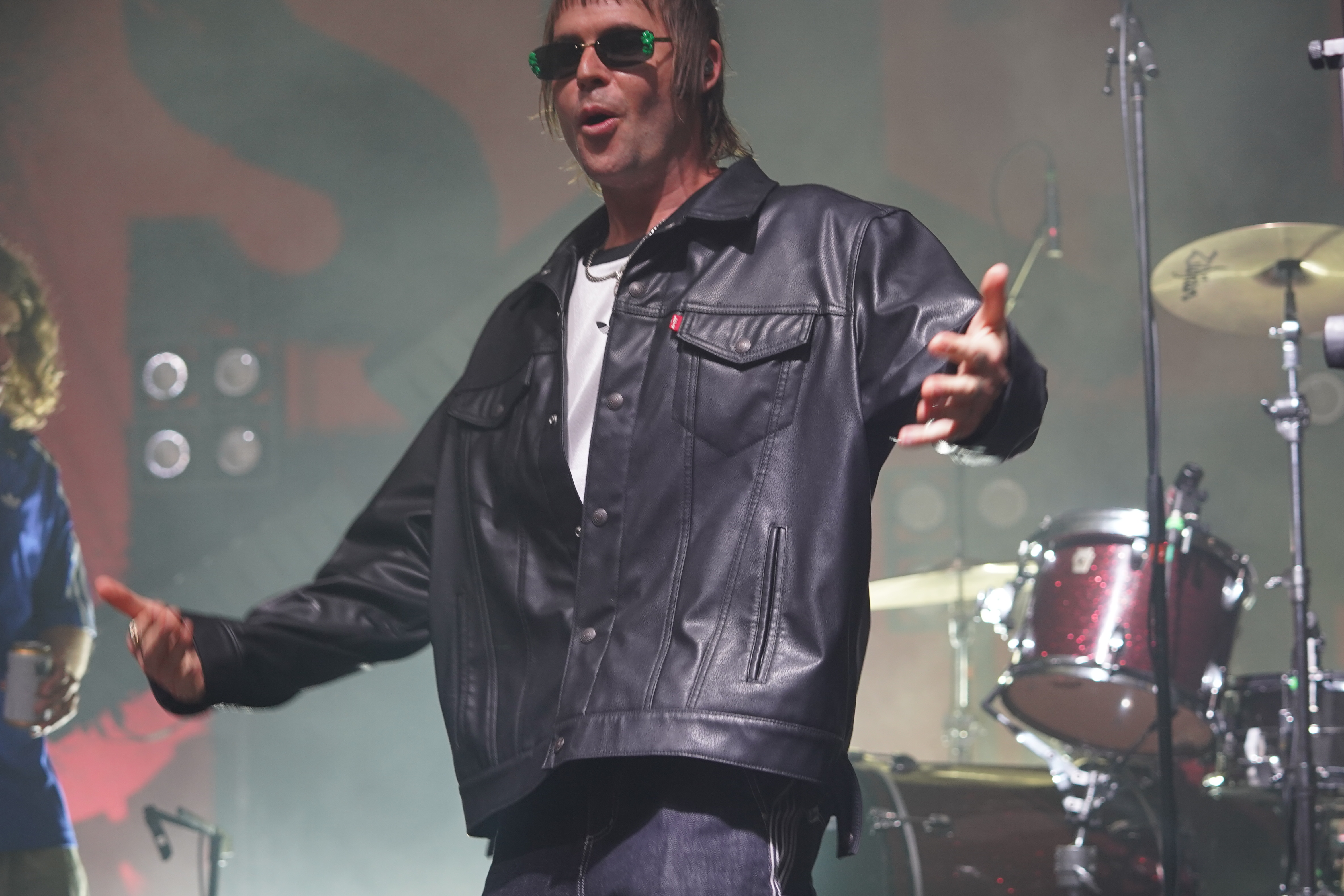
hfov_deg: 22.9
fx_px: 3322
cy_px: 361
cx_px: 620
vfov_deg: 15.3
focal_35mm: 89
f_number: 4
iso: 1000
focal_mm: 70
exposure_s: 1/160
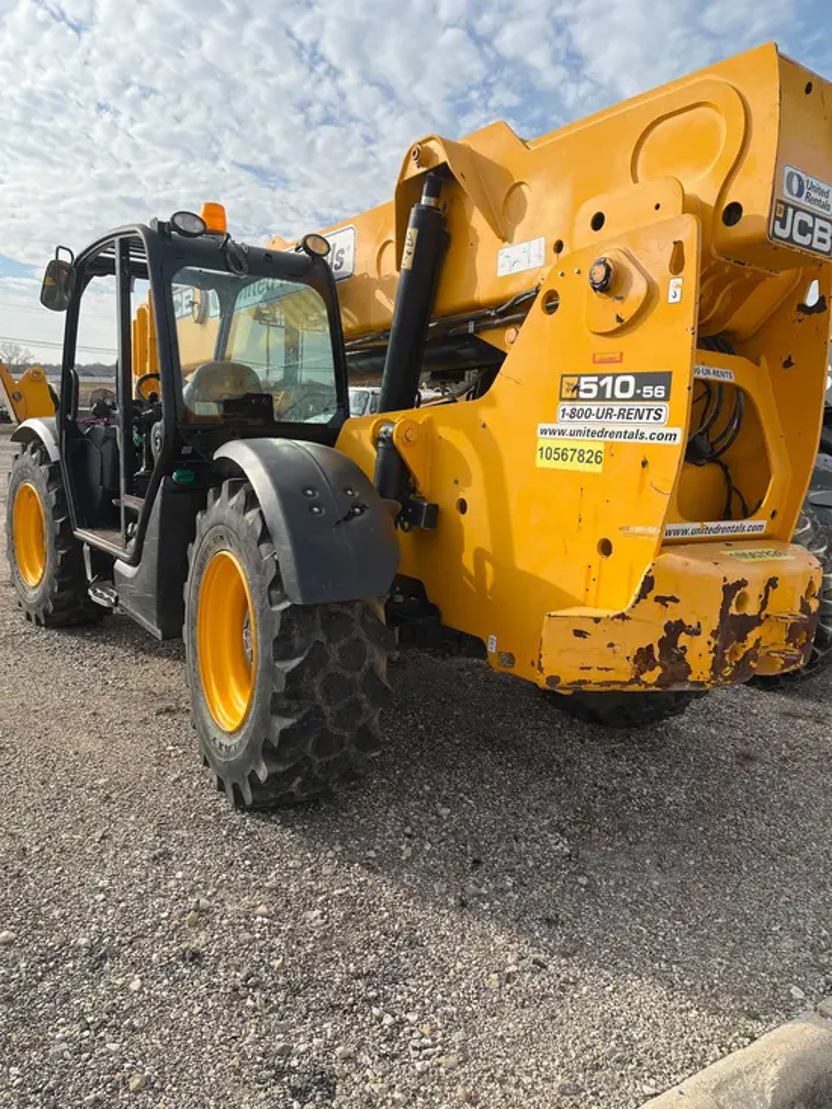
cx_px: 416
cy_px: 554
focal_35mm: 26
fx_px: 833
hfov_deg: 53.1
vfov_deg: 67.3
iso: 50
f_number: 1.6
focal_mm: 5.1
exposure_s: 1/2755
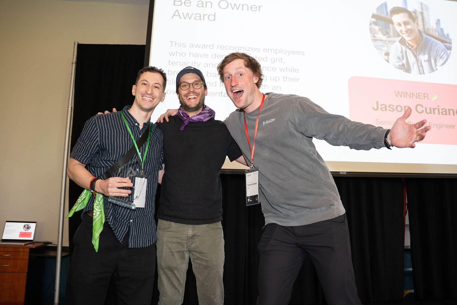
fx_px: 359
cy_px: 141
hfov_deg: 64.9
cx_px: 243
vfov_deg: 45.9
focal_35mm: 28
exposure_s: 1/125
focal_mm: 24
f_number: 2.8
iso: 1600
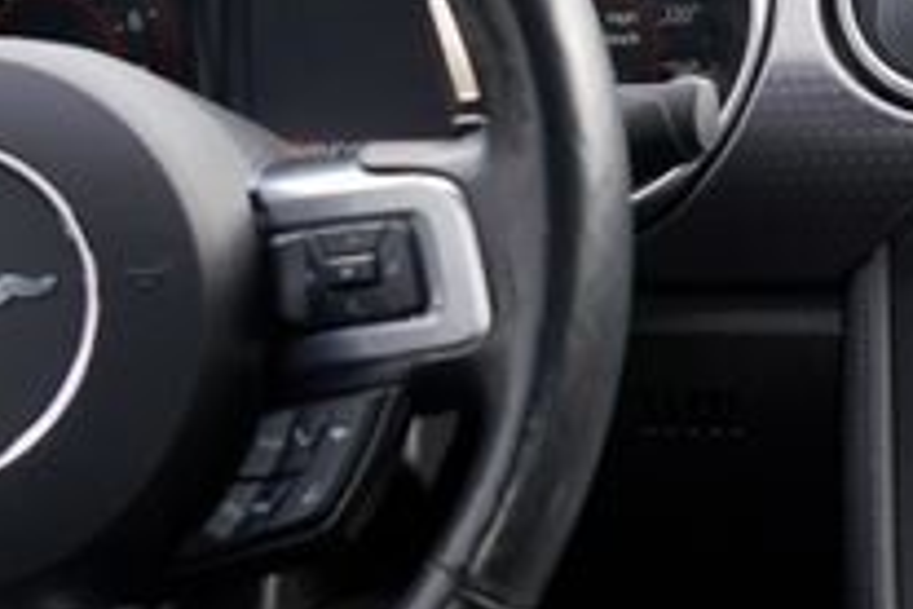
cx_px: 1469
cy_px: 223
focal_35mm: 119
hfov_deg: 15.5
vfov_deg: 11.5
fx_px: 3018
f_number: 4.5
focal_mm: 24
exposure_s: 1/60
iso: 100
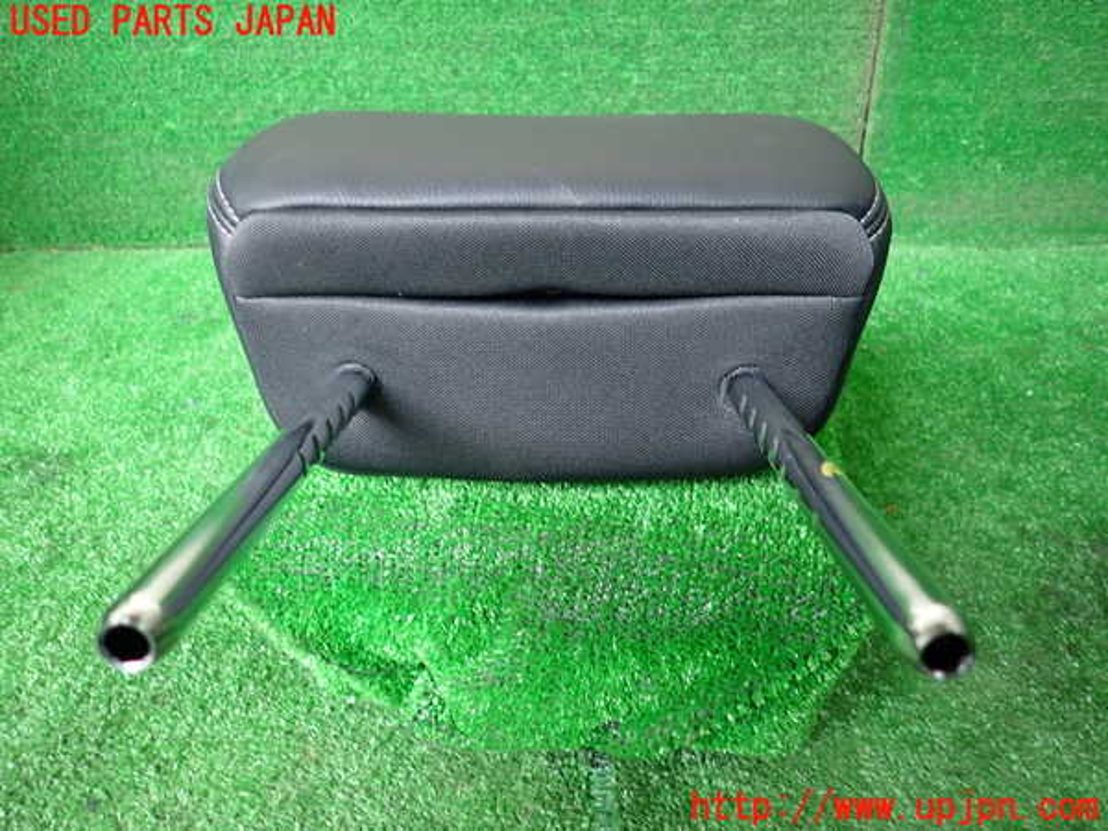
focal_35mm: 25
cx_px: 554
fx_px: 800
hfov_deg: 69.4
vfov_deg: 54.9
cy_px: 416
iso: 200
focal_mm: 4.5
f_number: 2
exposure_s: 1/30
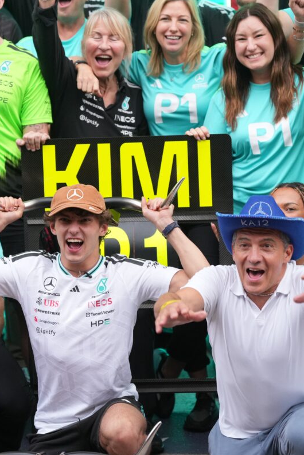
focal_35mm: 151
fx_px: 1913
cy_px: 227
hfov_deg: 9.1
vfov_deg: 13.6
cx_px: 108
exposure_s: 1/1250
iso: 1600
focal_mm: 100
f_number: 2.8
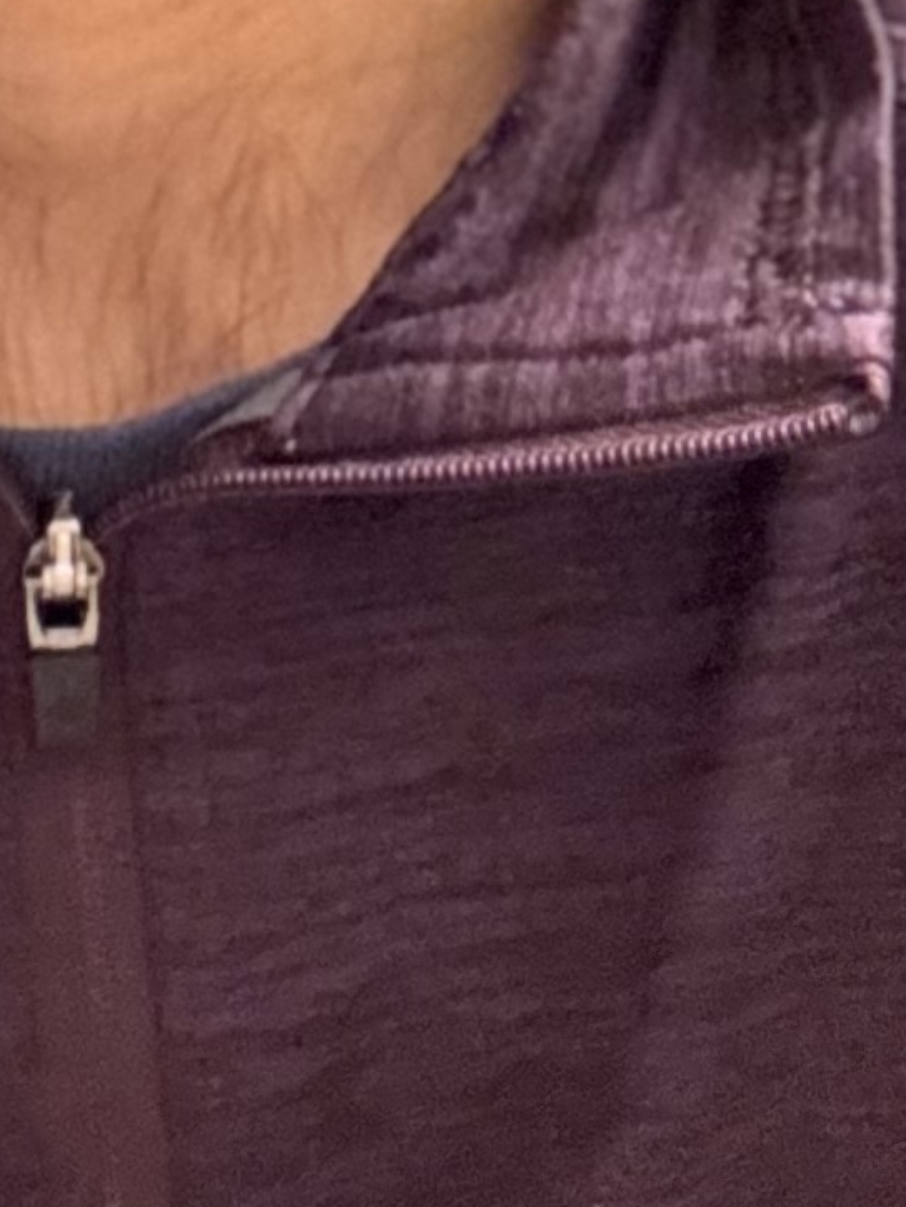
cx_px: -10
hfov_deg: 11.5
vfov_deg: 13.5
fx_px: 4467
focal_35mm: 128
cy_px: -1102
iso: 640
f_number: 1.9
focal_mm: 2.69
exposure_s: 1/15
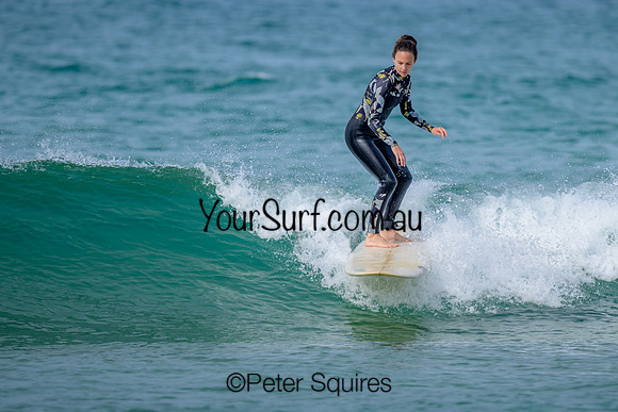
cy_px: 240
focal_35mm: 1101
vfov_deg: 1.3
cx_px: 391
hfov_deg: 1.9
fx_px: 18897
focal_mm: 800
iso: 250
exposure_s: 1/2000
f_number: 6.3
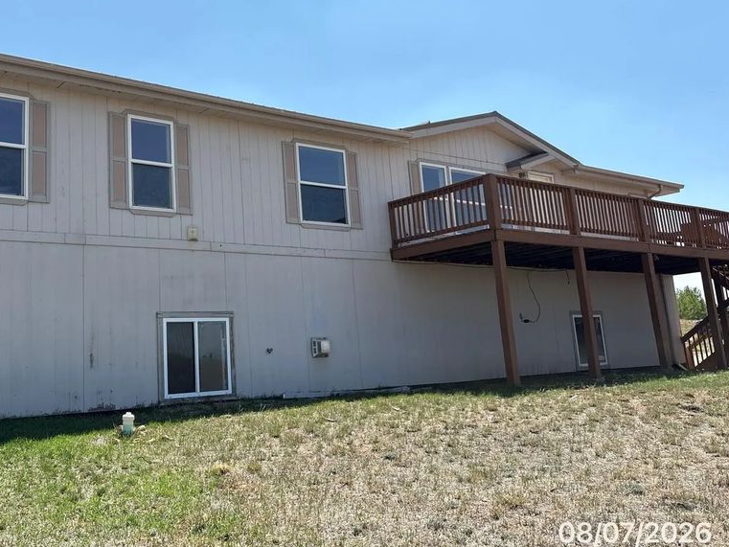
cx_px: 264
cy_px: 218
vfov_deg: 40.5
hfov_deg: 52.0
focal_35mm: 35
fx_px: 737
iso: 50
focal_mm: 5.96
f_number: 1.6
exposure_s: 1/3279
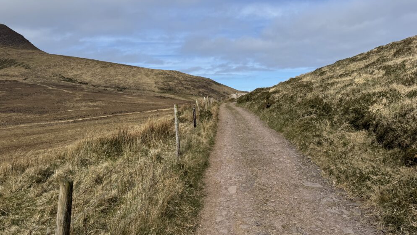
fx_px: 299
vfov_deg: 42.7
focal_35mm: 27
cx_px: 208
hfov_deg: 69.9
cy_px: 96
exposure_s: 1/7092
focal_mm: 6.76
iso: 80
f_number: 1.78
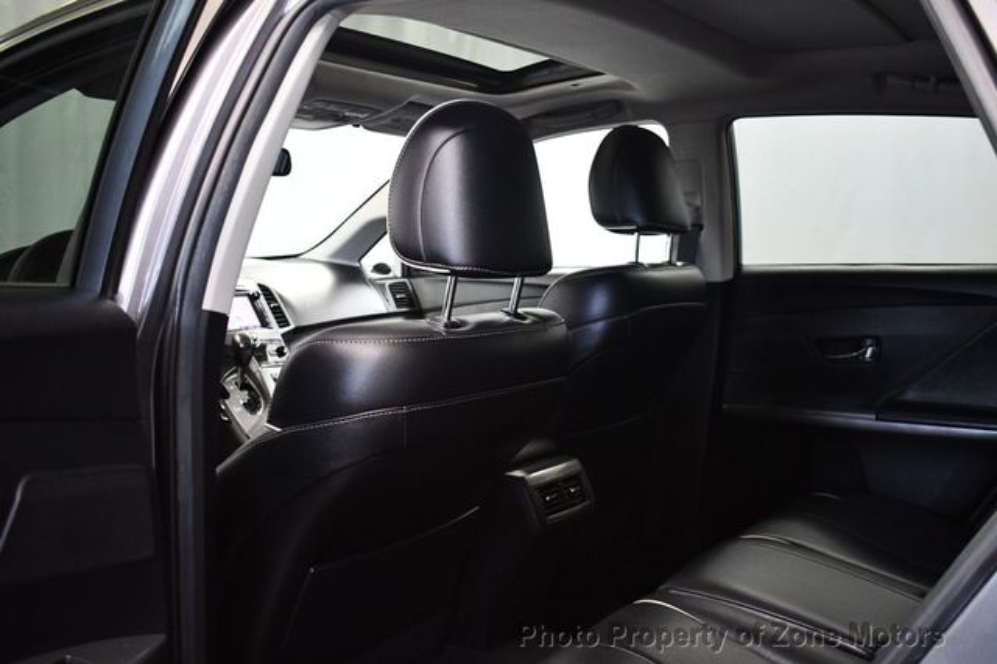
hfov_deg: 53.2
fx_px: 996
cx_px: 498
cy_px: 332
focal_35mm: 36
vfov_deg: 36.8
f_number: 3.8
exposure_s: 1/80
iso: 3200
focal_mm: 24
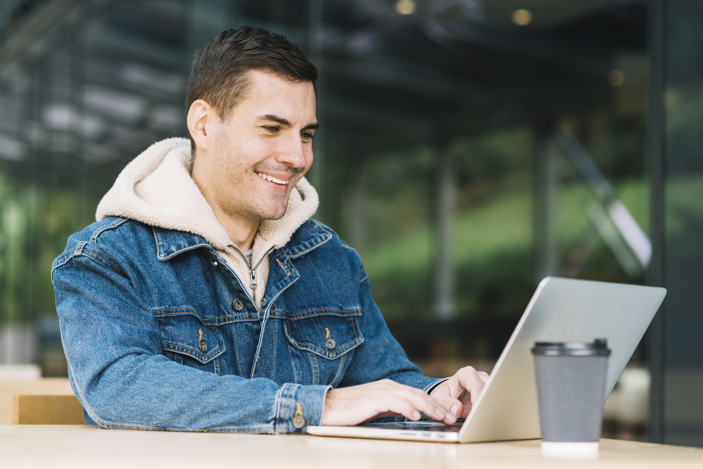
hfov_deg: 23.9
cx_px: 352
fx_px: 1660
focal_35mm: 85
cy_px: 234
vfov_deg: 16.1
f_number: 3.2
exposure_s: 1/200
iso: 200
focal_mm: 85
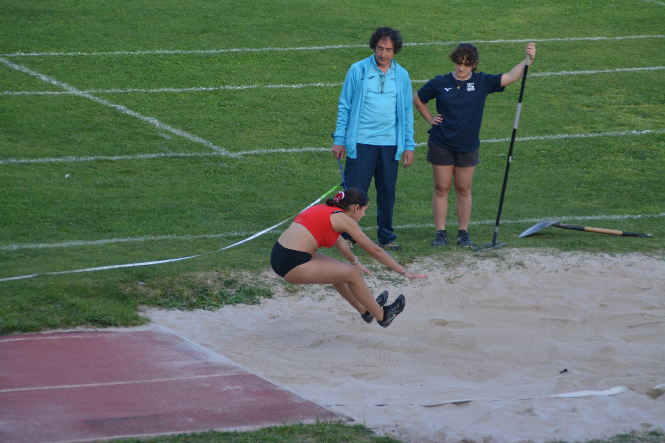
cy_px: 222
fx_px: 3463
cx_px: 332
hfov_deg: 11.0
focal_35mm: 188
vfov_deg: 7.3
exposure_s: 1/640
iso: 800
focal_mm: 125
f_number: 6
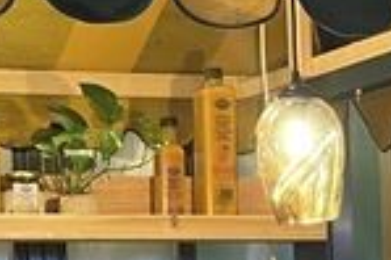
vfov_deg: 9.9
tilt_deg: +2.4
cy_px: 249
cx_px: -26
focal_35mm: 138
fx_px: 1497
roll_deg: +1.3
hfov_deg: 14.6
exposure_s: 1/50
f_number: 1.6
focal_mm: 5.1
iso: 320
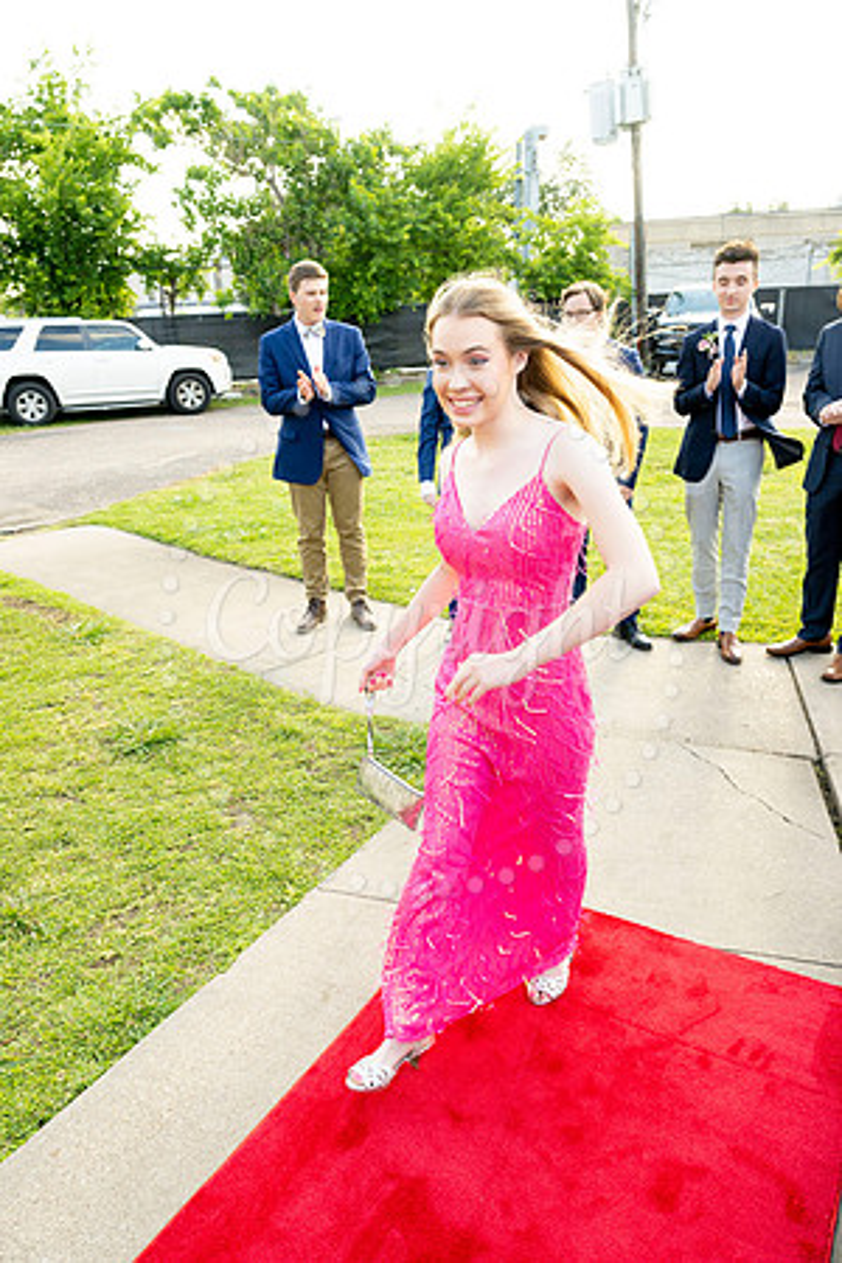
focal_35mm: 27
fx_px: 947
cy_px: 632
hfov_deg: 47.9
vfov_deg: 67.4
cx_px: 421
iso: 400
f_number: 5.6
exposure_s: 1/250
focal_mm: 27
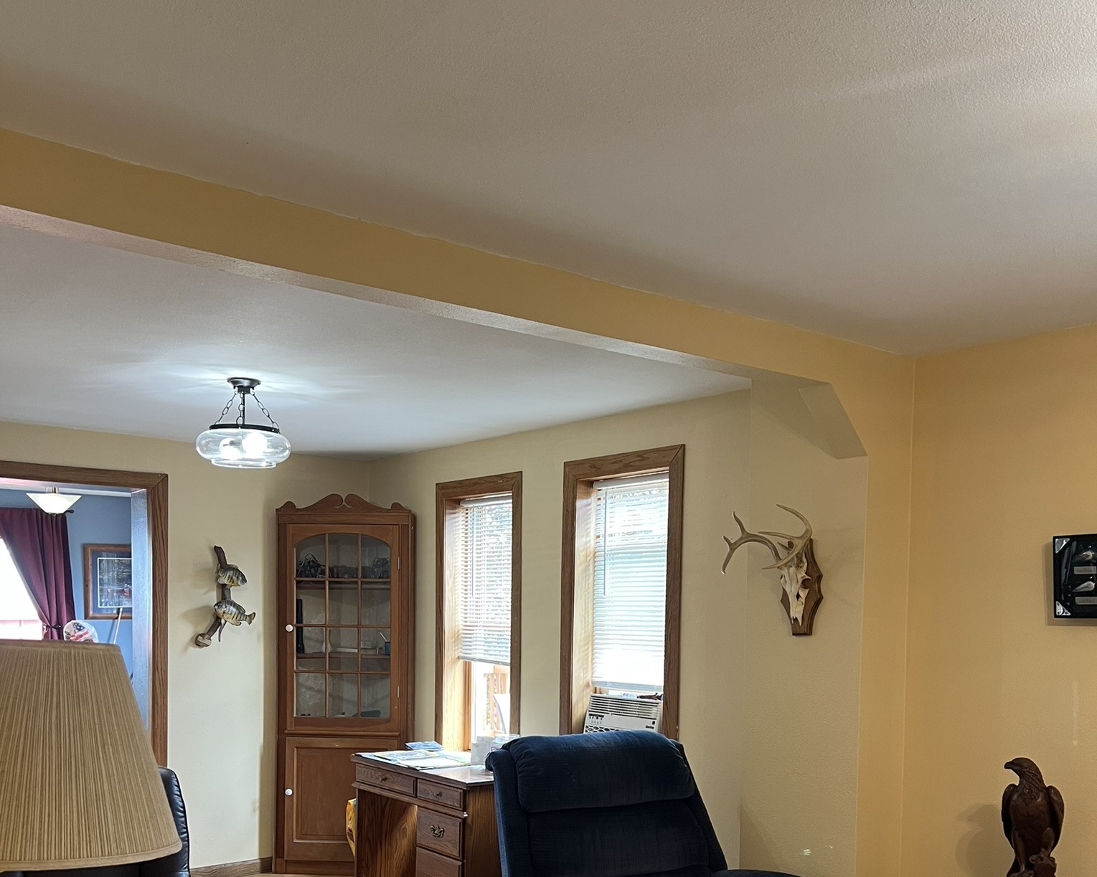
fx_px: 1104
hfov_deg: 52.8
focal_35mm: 34
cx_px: 547
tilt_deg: -1.2
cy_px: 639
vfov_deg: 42.3
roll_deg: -0.6
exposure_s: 1/60
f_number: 1.5
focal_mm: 5.7
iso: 125
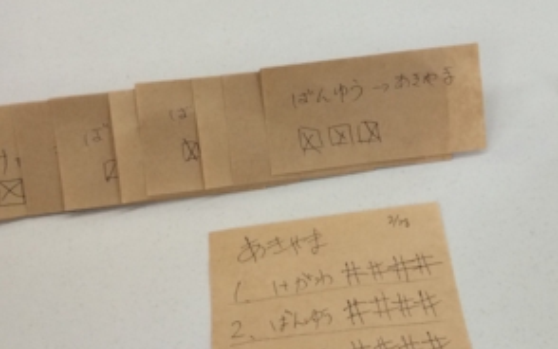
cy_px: 114
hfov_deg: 29.7
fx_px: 1019
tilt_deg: -44.8
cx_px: 471
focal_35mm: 67
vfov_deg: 19.4
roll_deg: -1.7
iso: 40
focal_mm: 4.15
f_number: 2.2
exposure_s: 1/30
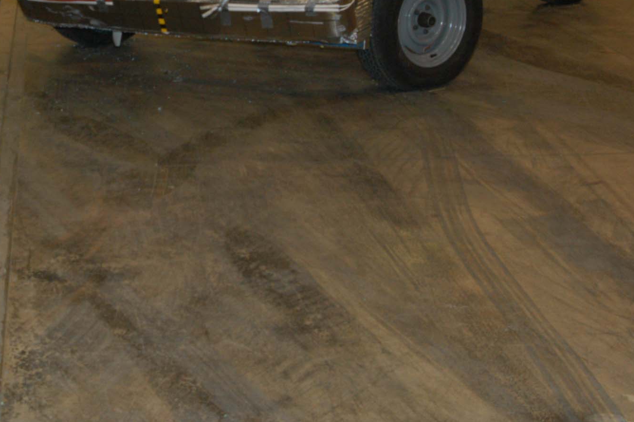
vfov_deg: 16.6
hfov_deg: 24.3
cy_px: 28
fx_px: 1425
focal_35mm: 81
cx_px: 55
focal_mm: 24
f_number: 5.6
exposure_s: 1/60
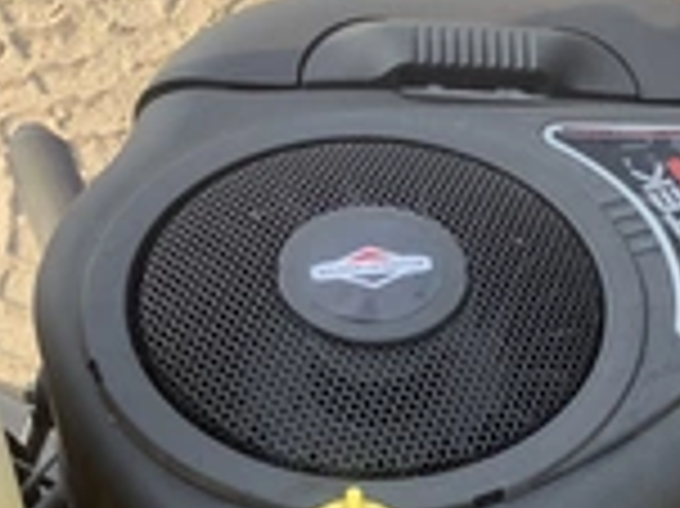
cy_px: 499
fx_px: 1610
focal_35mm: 82
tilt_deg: -51.8
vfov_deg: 17.6
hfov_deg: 23.1
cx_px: 635
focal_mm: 3.3
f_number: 2.4
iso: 32
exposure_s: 1/120
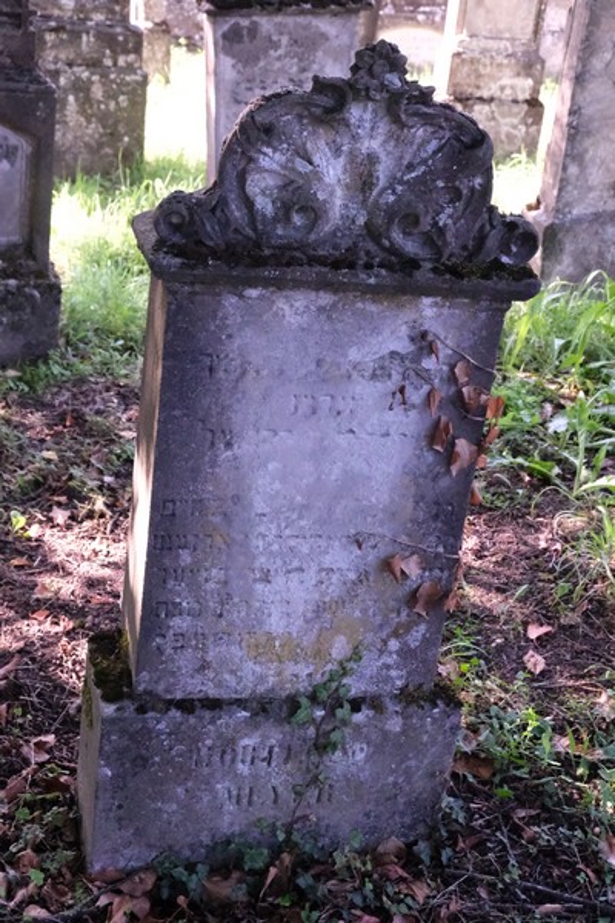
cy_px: 462
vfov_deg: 38.9
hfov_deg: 26.5
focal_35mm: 51
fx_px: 1307
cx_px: 308
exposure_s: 1/1700
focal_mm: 34.3
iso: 25600
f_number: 7.1
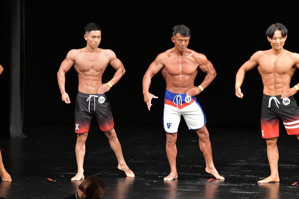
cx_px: 150
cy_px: 100
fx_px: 2241
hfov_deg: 7.6
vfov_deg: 5.1
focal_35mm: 270
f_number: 5.6
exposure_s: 1/400
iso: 6400
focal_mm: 180
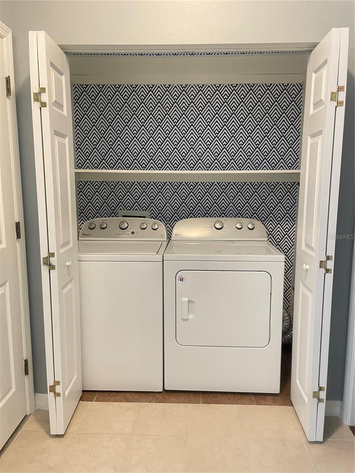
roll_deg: +0.0
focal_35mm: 26
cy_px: 236
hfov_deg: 53.1
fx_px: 356
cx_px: 178
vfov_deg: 67.3
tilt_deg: -8.8
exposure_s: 1/60
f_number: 1.6
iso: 250
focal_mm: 4.2
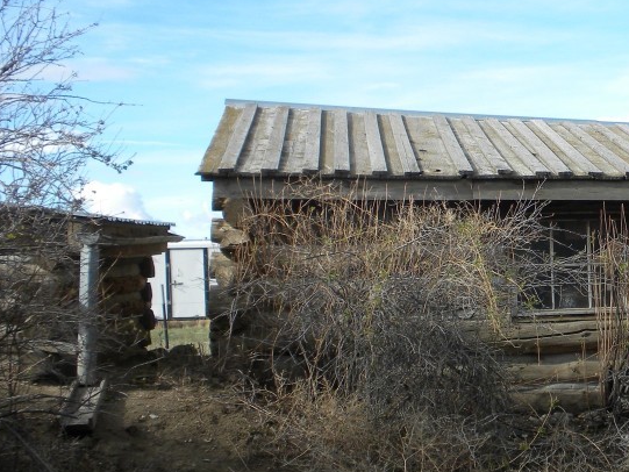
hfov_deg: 26.8
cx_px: 571
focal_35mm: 70
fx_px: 1272
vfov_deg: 21.0
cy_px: 283
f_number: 3.5
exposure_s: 1/470
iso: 64
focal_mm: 6.6
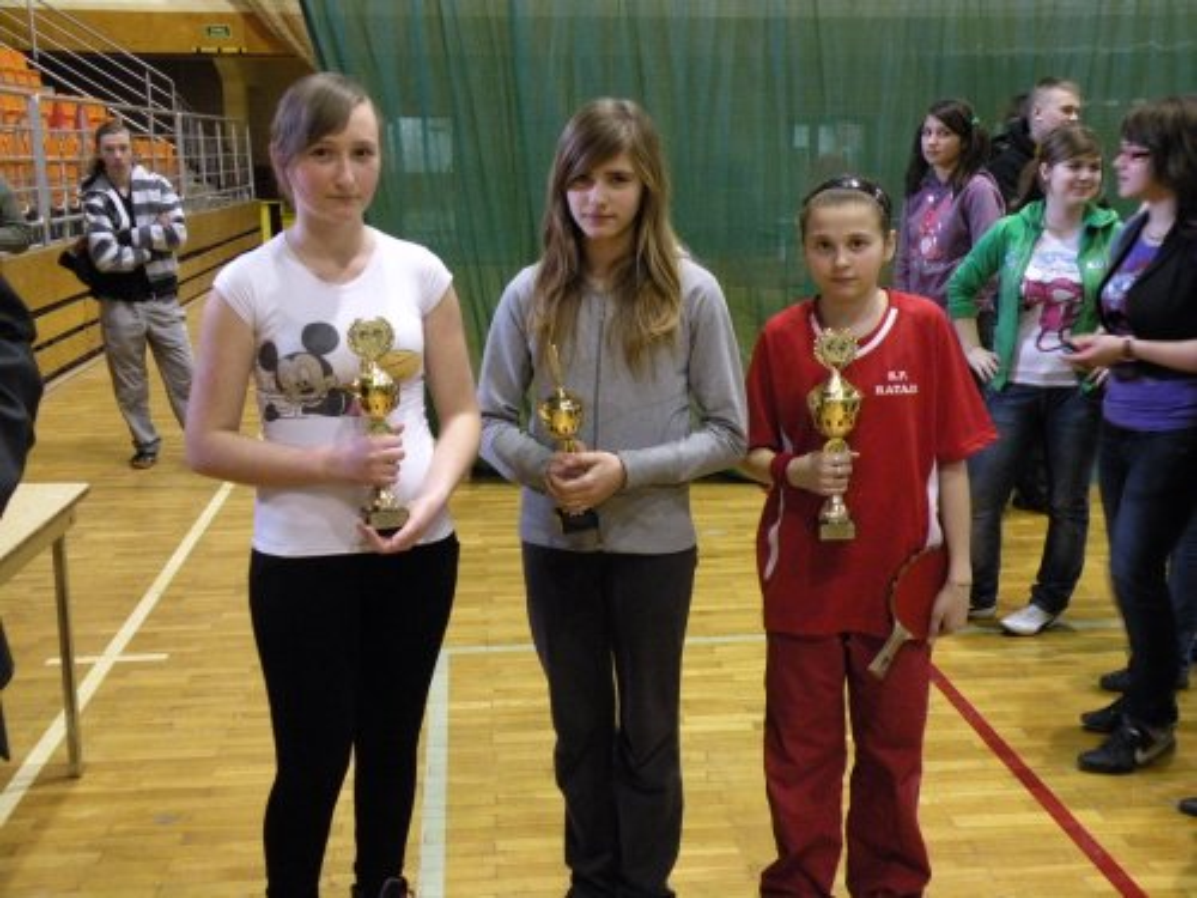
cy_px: 449
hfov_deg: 44.8
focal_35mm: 42
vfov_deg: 34.3
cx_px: 598
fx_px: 1452
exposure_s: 1/11.4
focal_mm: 7.4
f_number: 3.2
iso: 400
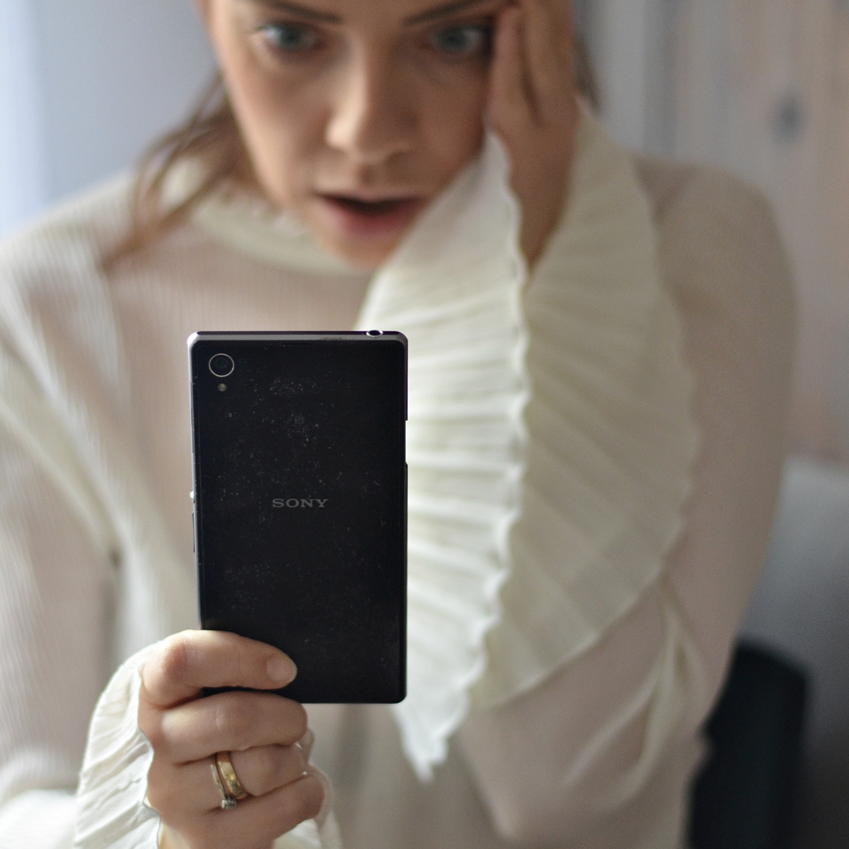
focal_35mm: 97
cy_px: 424
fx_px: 2692
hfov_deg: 17.9
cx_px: 351
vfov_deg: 17.9
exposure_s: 1/125
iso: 800
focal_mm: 50
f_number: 1.8
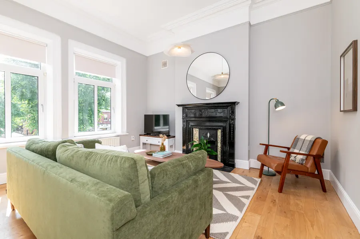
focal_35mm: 16
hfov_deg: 96.8
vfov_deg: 73.7
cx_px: 180
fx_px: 160
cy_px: 120
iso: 400
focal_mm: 16
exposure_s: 1/200
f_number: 6.3
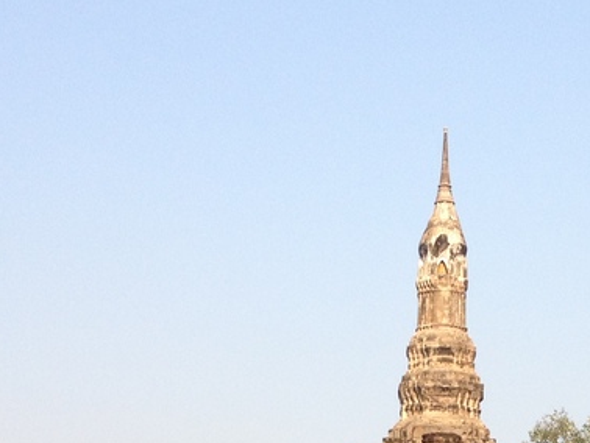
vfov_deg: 12.9
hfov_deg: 17.6
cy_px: 590
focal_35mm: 111
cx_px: 481
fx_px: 1893
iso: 50
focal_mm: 4.28
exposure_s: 1/767
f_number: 2.4
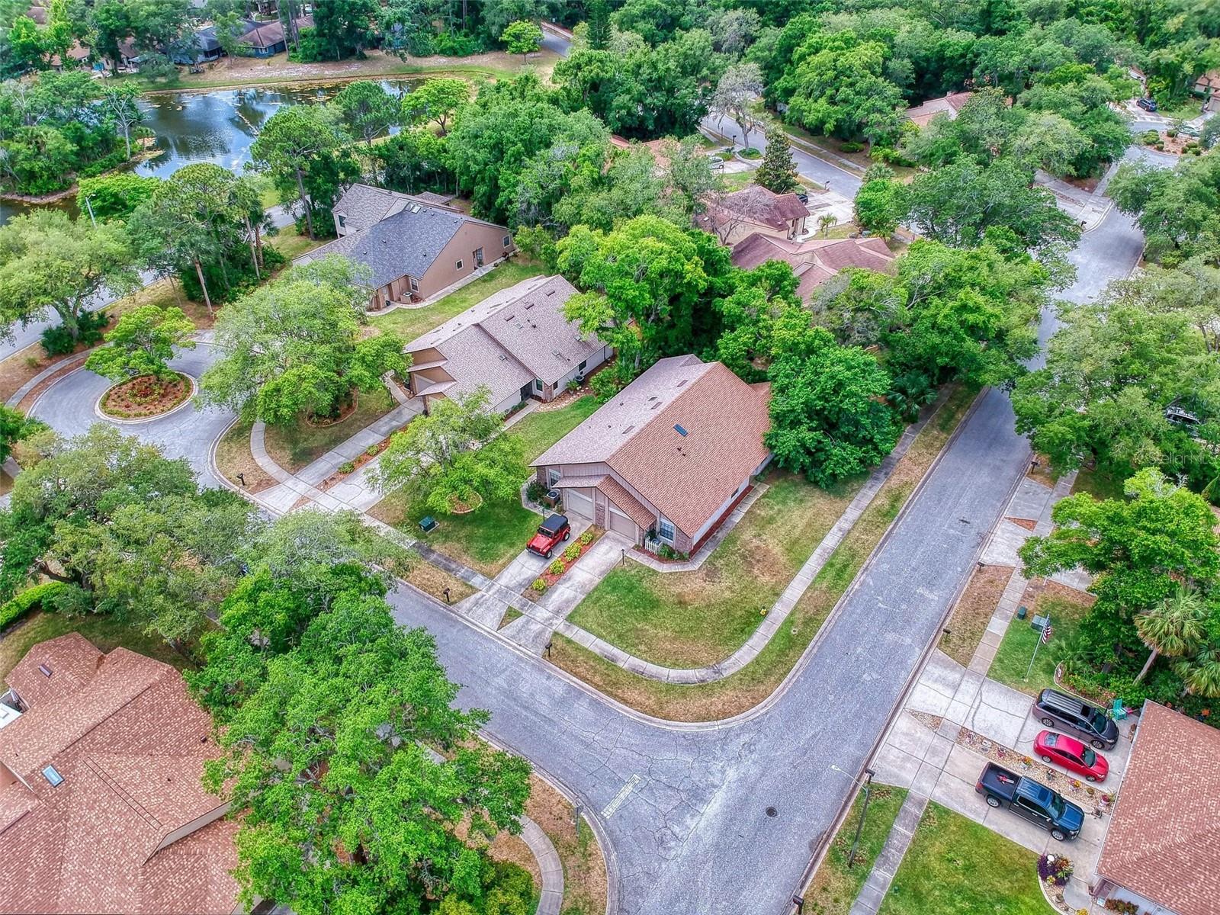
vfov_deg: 54.9
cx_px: 610
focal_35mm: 25
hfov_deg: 69.4
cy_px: 458
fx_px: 881
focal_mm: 4.49
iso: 100
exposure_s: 1/800
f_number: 2.6
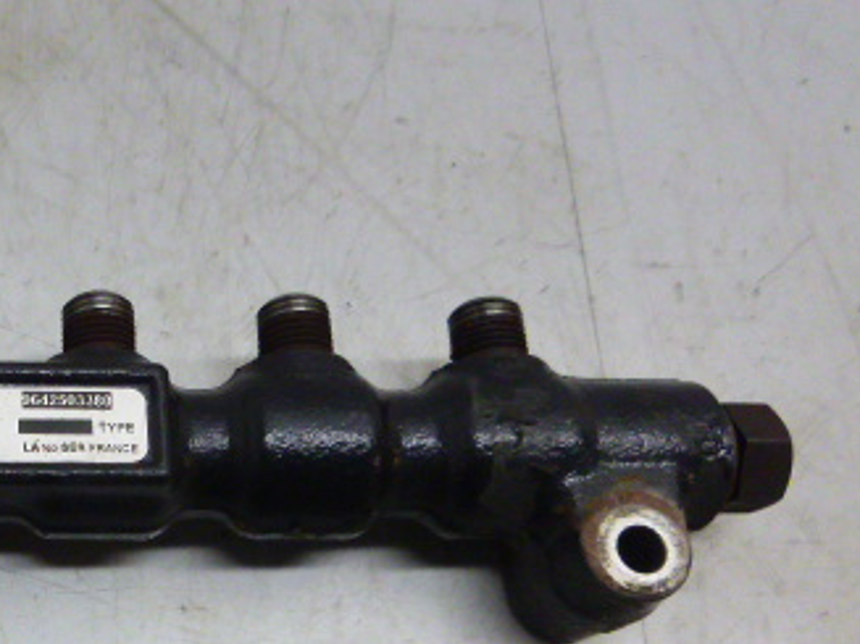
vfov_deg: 29.2
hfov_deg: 35.7
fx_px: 1217
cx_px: 32
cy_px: 484
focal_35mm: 49
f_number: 3.9
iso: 400
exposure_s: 1/40
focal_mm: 4.5
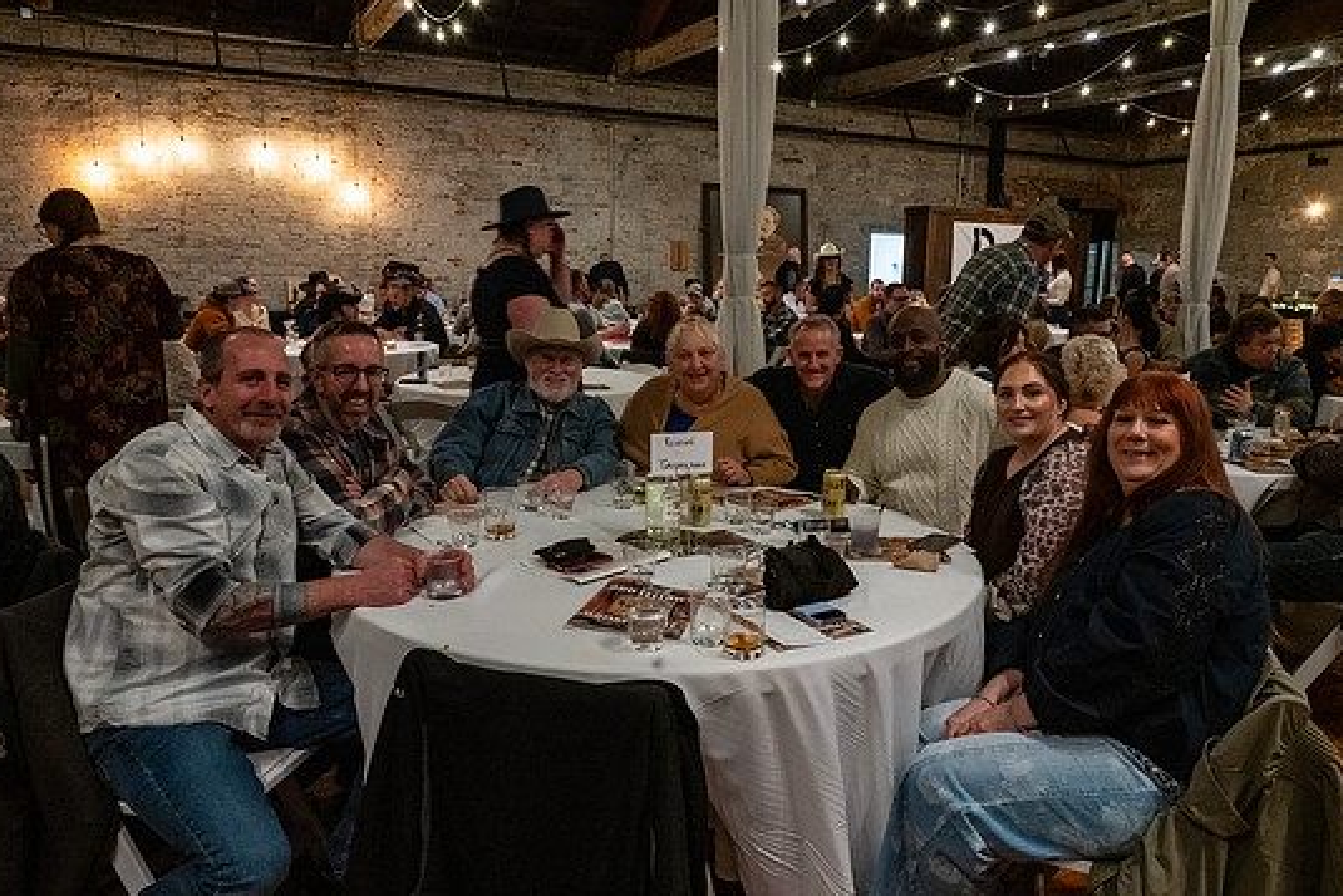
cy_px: 461
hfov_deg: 69.4
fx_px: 970
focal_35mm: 26
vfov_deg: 49.6
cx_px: 695
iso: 6400
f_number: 9
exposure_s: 1/40
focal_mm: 24
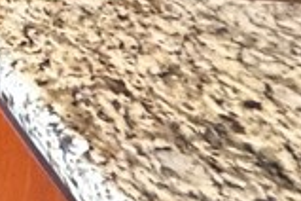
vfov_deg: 12.4
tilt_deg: -12.2
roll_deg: +2.0
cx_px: -632
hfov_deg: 11.1
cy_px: -233
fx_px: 786
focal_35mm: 94
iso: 200
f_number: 2.2
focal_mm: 2.22
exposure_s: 1/60
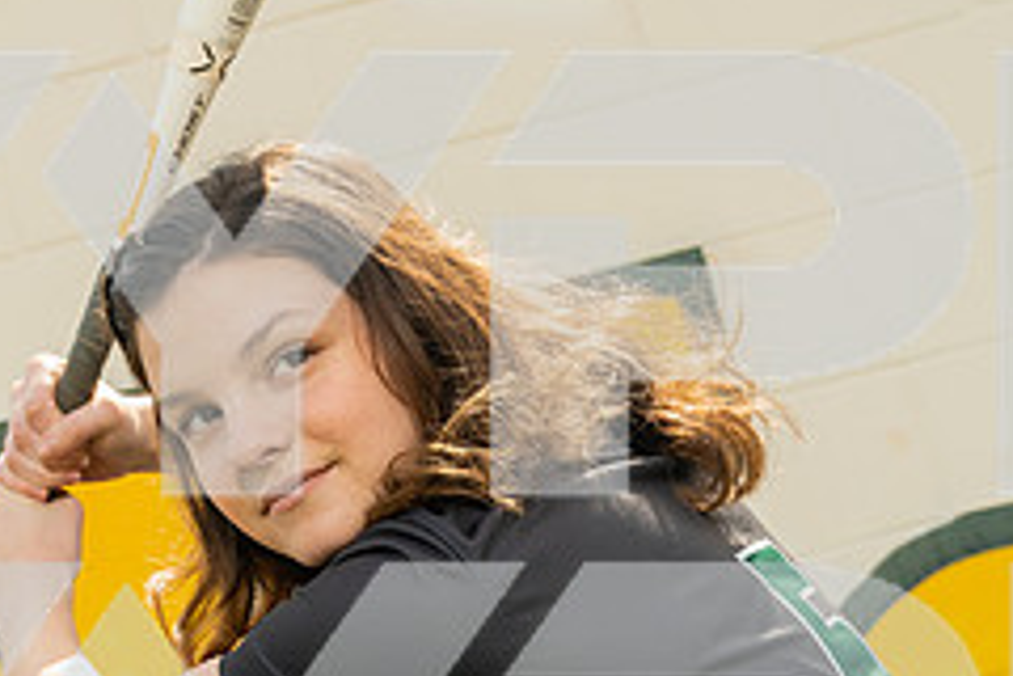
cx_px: 422
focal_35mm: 99
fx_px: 2786
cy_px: 788
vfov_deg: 13.5
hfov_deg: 20.6
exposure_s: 1/250
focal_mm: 41
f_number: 4.5
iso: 250
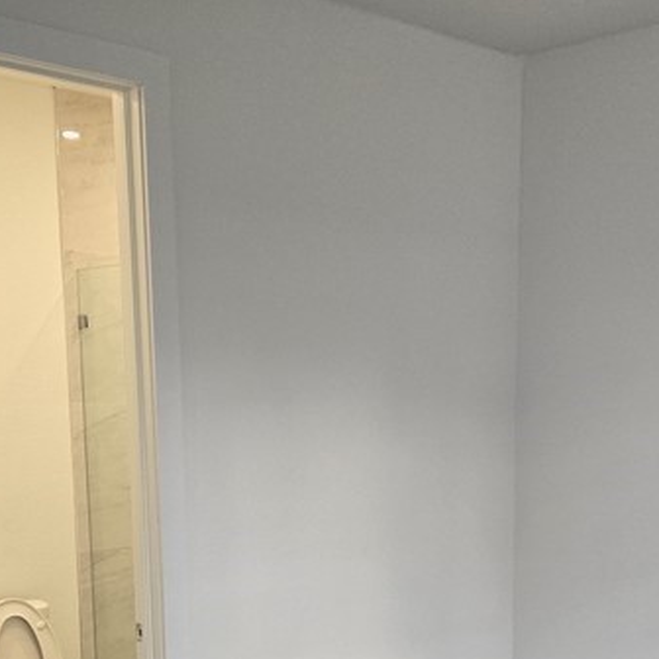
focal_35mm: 62
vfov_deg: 26.0
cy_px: 688
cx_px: 382
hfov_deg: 27.7
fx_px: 1335
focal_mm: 5.4
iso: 250
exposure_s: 1/120
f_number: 1.8
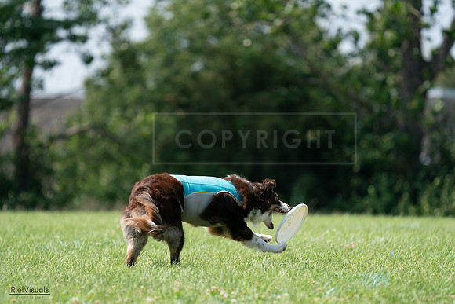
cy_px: 152
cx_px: 228
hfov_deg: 5.6
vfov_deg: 3.7
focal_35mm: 368
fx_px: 4652
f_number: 6.3
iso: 1600
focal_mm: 368
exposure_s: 1/4000
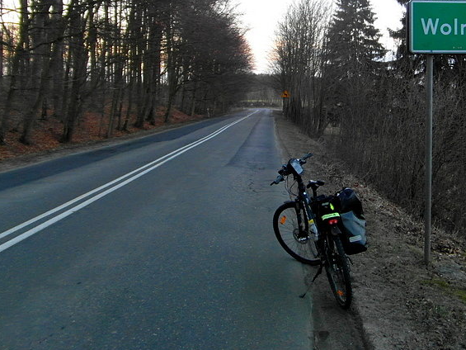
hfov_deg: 53.2
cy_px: 111
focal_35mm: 34
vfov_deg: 41.2
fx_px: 458
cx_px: 300
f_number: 3.2
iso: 320
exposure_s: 1/30
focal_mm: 4
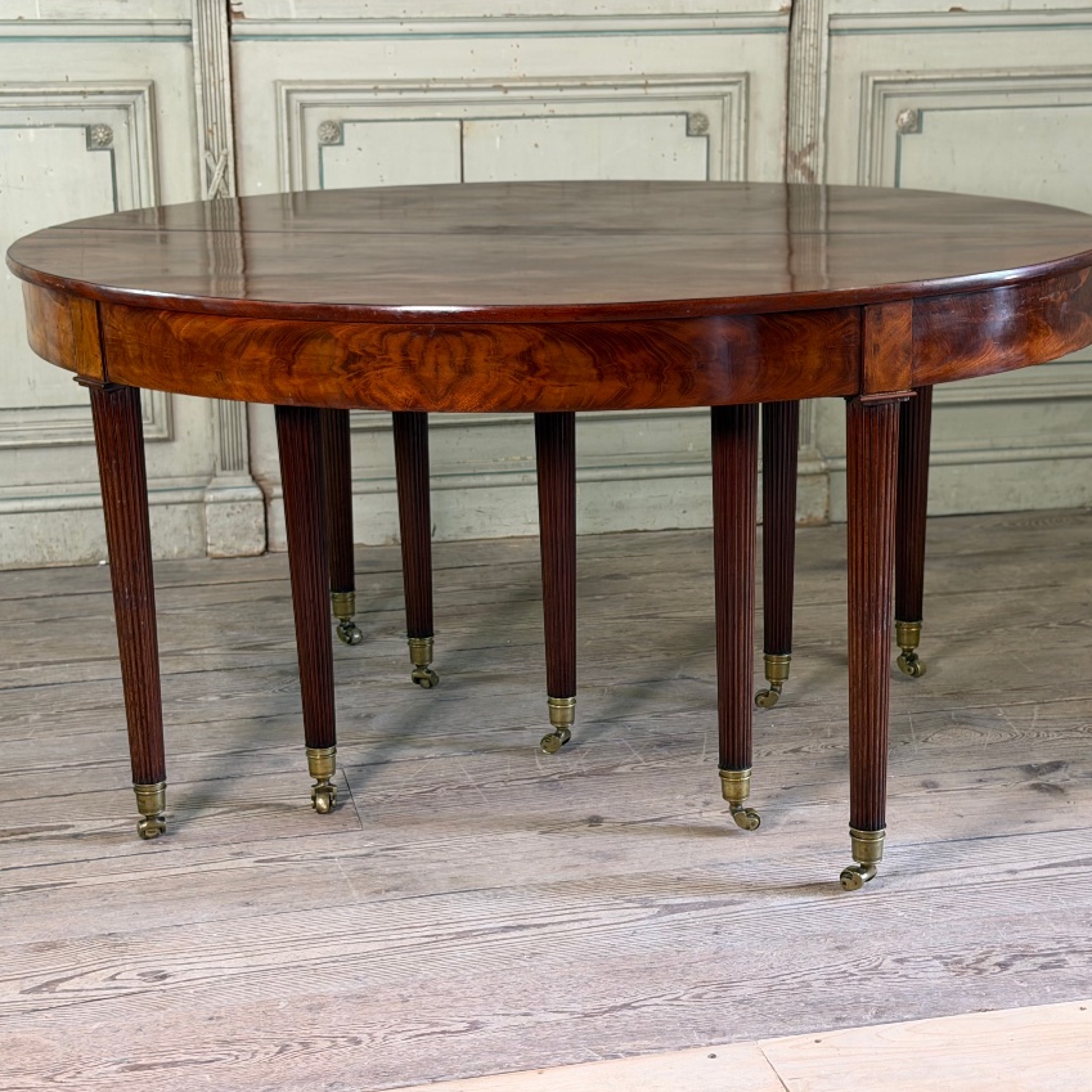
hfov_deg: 28.6
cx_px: 552
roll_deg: +0.9
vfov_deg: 28.6
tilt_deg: -14.7
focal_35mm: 60
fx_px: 2141
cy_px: 520
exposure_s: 1/50
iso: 160
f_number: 1.78
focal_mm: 6.76
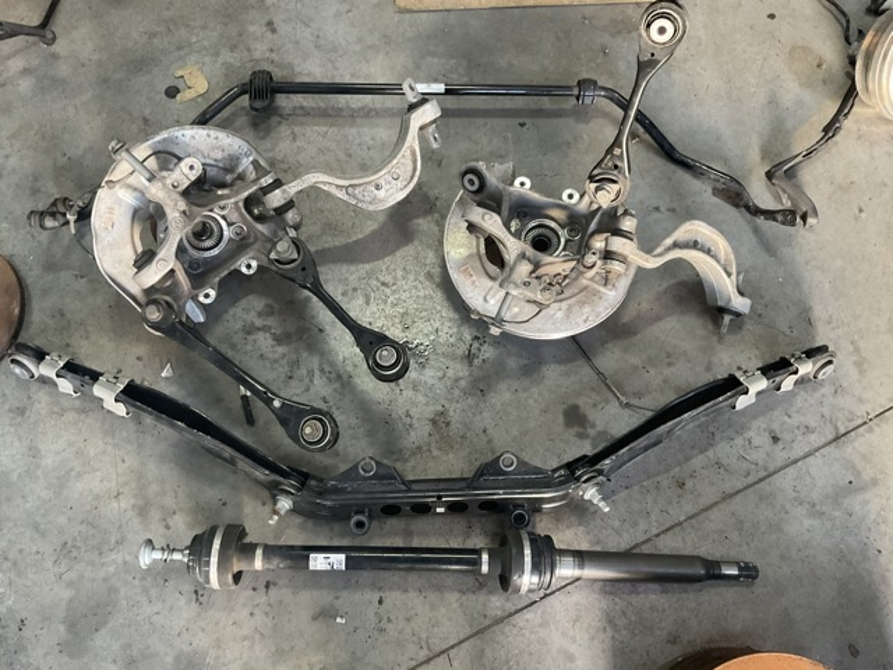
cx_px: 446
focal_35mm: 29
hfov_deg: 61.7
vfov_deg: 48.2
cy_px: 335
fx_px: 748
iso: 250
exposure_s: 1/60
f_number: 1.8
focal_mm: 3
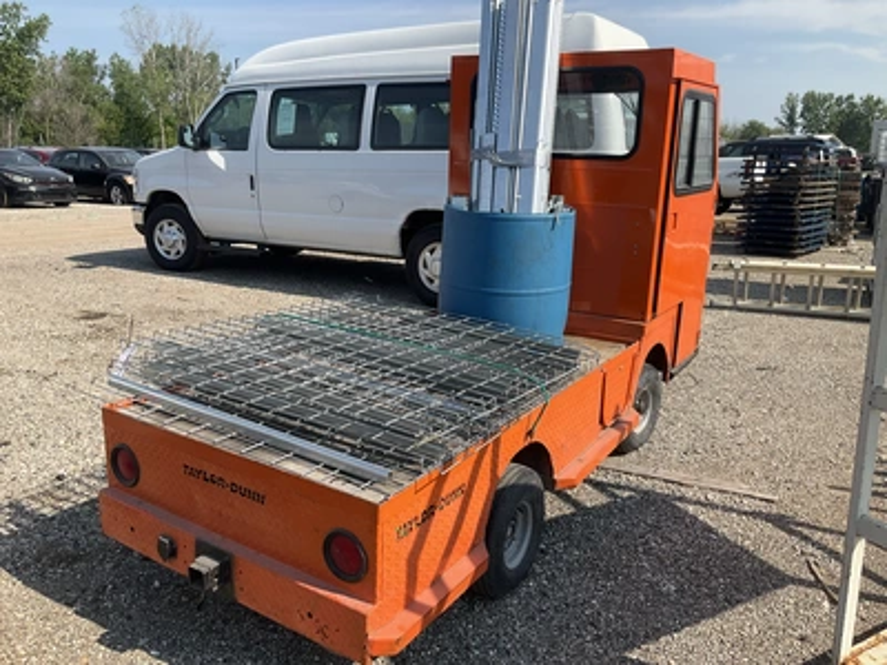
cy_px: 332
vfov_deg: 48.2
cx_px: 444
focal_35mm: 29
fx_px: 743
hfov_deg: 61.7
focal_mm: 3
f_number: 1.8
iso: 25
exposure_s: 1/1412
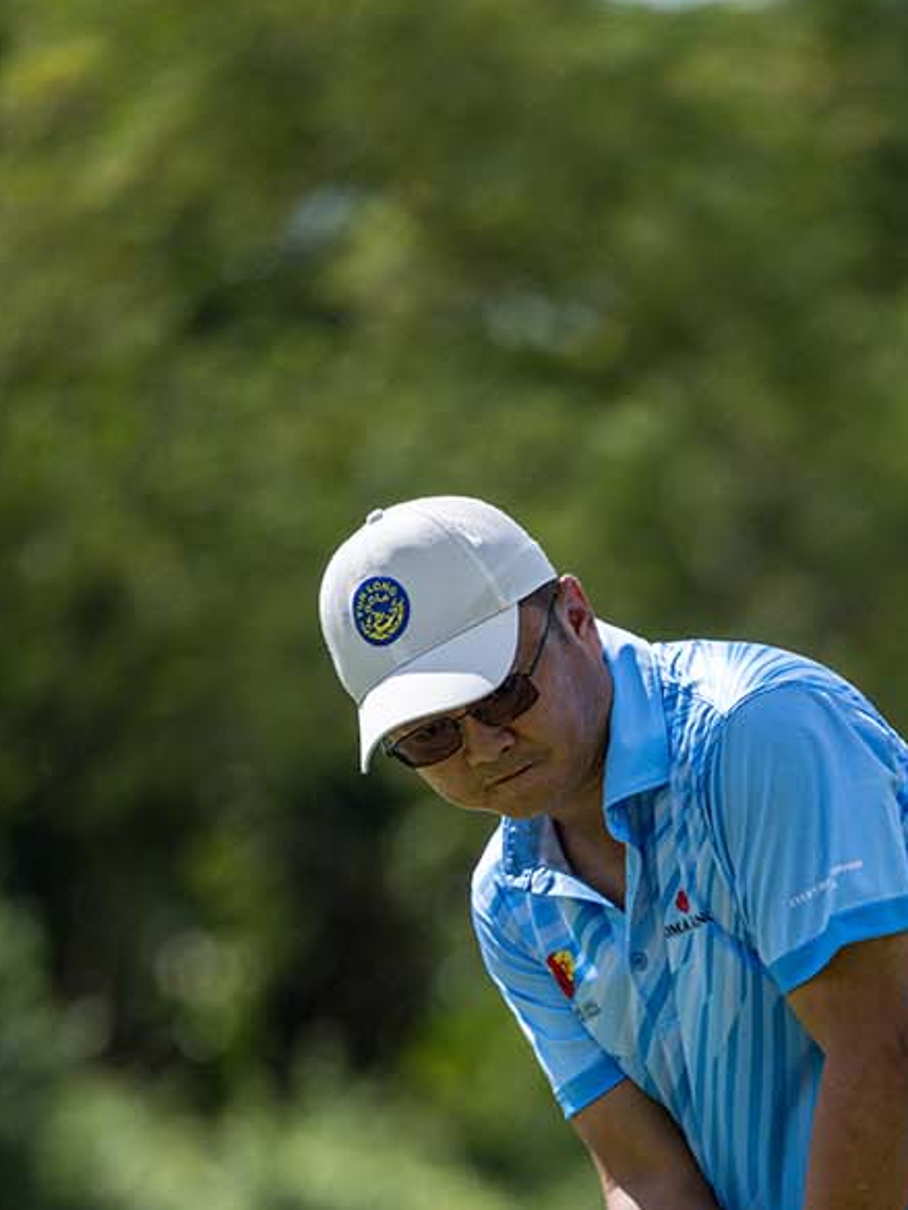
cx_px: 896
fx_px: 14894
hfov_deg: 3.5
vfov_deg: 4.6
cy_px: 1338
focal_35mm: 426
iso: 450
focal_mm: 180
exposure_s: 1/6400
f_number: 2.8
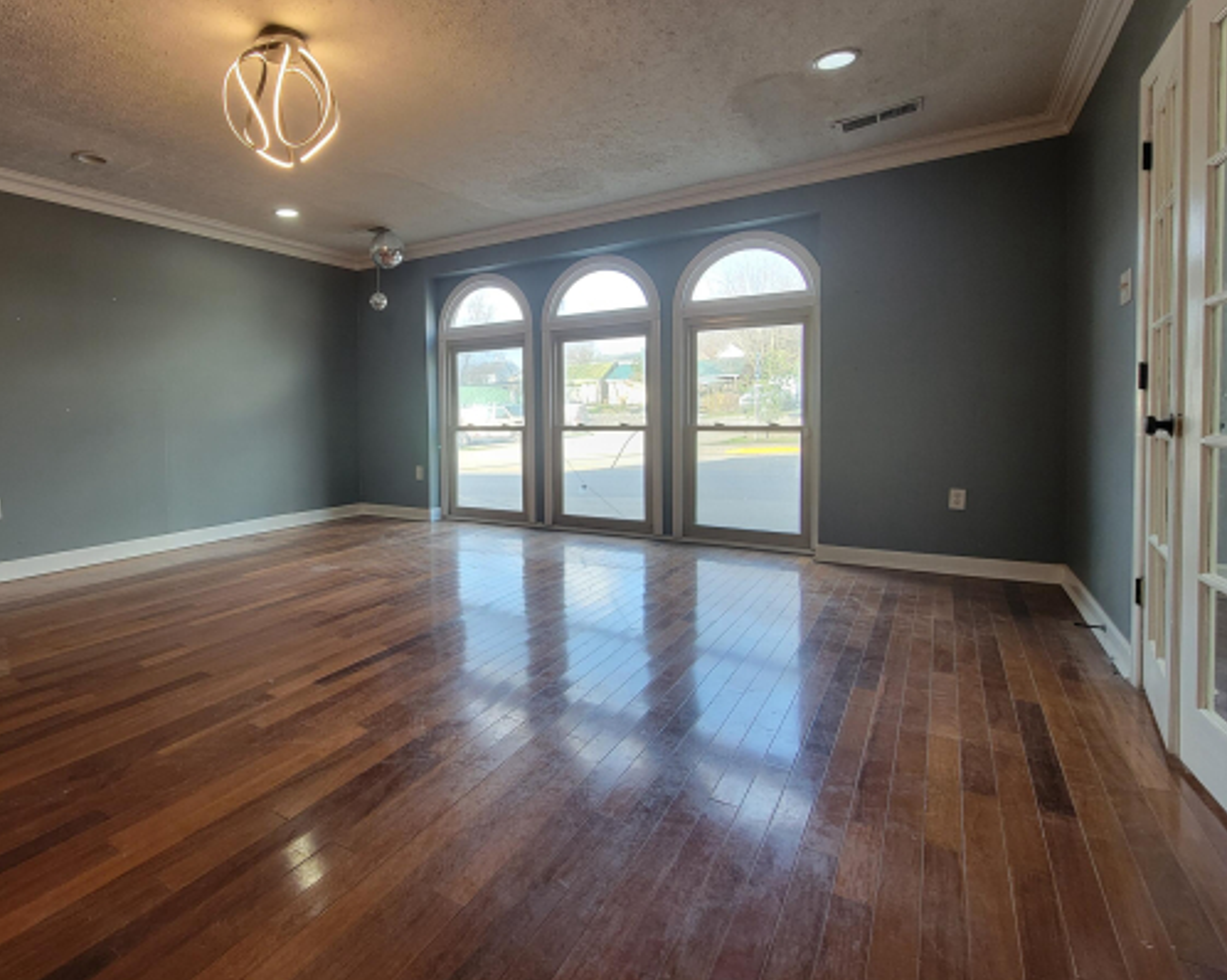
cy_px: 438
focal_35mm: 17
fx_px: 617
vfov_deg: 76.7
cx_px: 462
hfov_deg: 87.9
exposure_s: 1/60
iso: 100
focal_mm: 2.2
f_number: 2.2
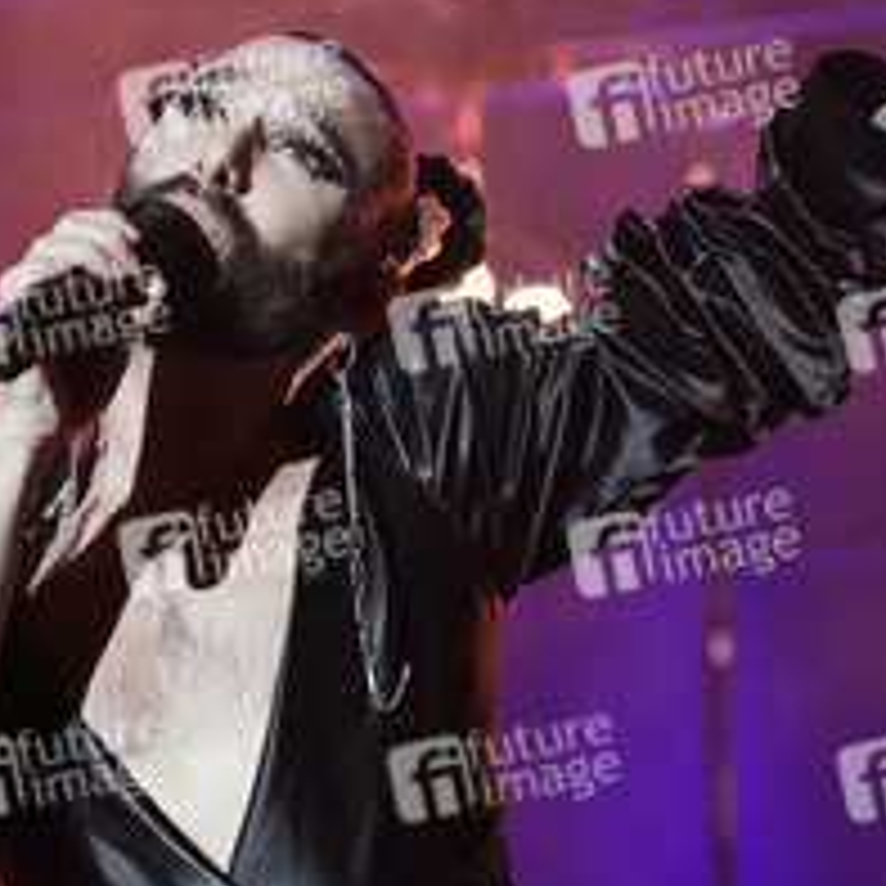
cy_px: 432
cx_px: 564
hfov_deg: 10.0
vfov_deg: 10.0
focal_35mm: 175
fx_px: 5068
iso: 2000
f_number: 4.5
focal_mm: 90
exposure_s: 1/250
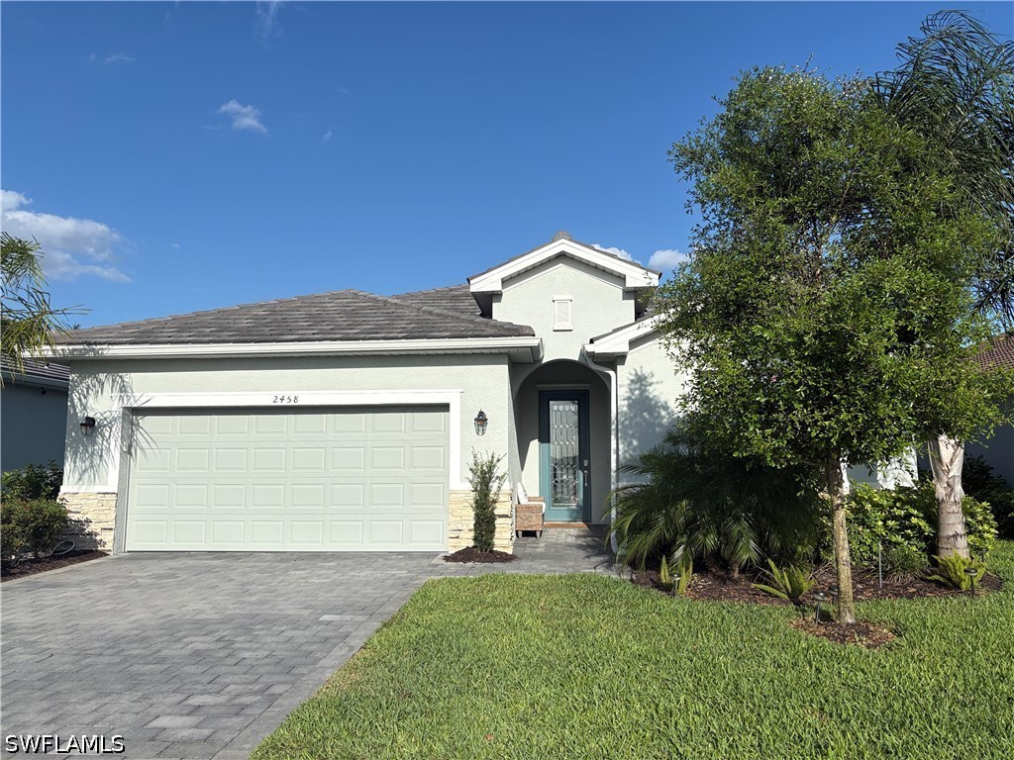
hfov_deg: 67.3
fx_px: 762
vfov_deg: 53.1
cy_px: 380
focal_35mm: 26
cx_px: 507
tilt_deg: +6.3
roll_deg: +0.3
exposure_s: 1/5814
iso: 50
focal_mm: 5.96
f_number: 1.6
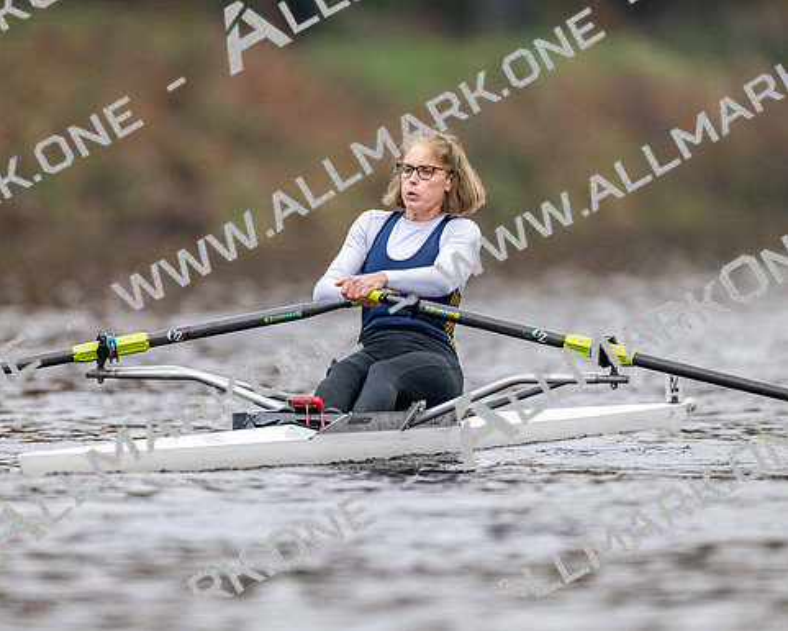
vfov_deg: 2.3
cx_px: 315
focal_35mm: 679
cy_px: 316
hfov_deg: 2.8
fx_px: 15839
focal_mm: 600
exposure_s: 1/2500
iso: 5000
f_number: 4
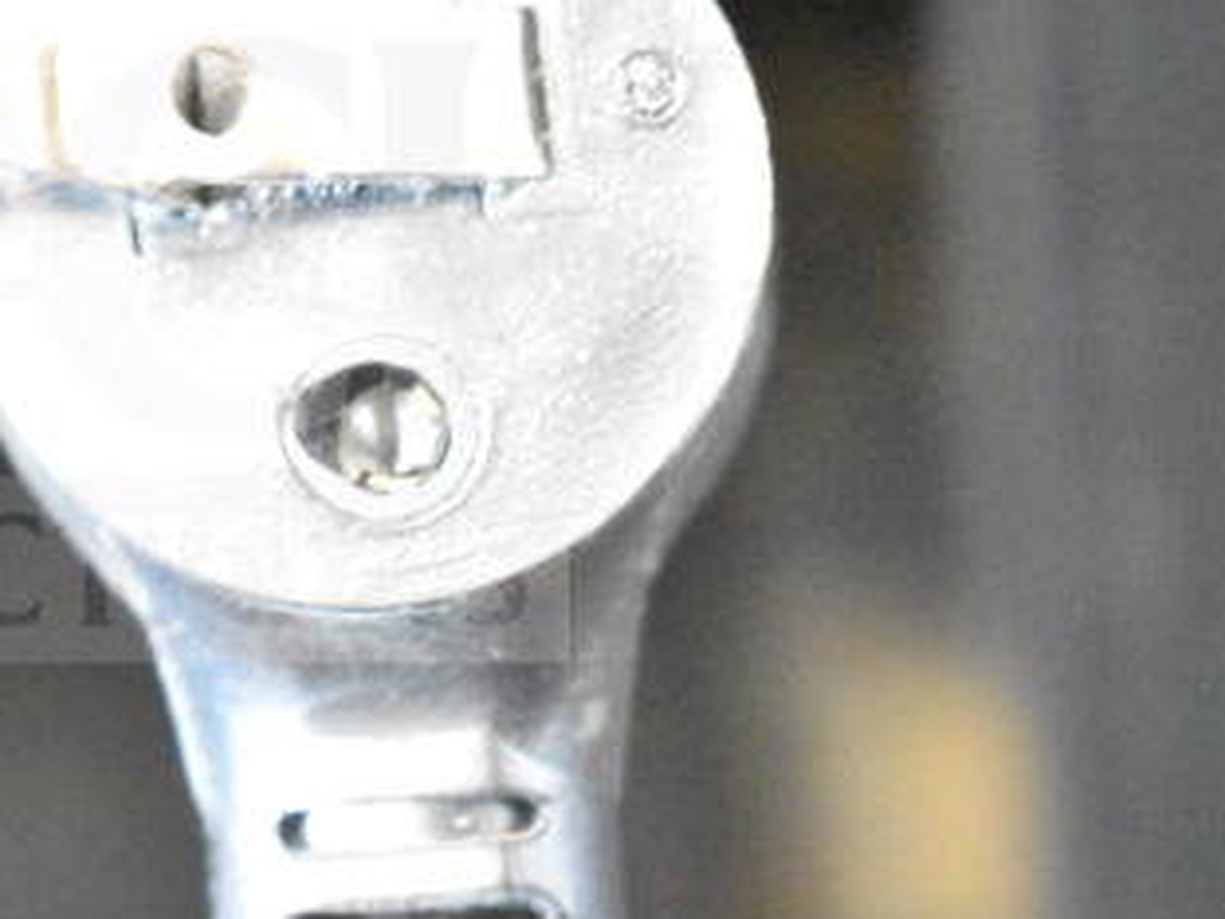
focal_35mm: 155
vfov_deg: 9.6
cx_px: 126
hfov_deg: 12.7
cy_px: 351
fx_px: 5483
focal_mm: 55
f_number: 5.6
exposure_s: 1/15
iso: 25600
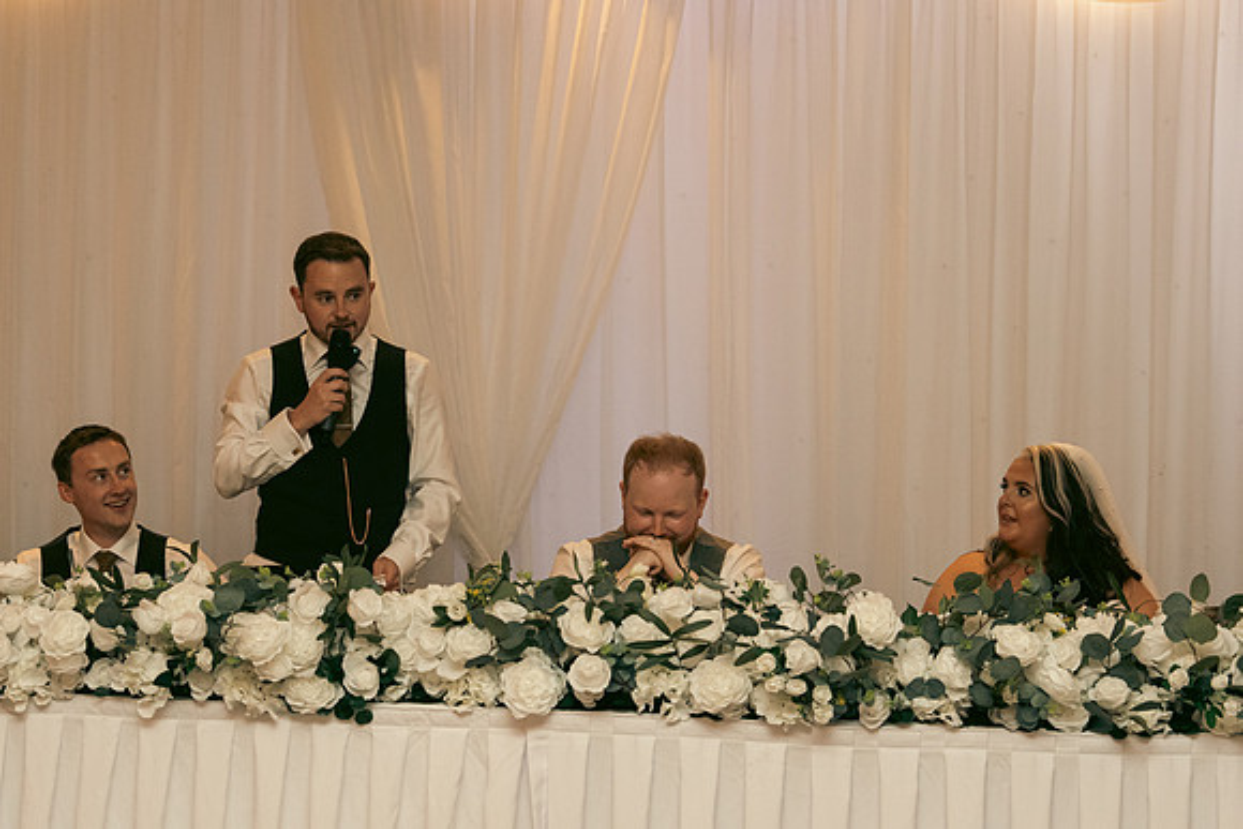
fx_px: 2279
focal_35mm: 66
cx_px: 622
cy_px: 414
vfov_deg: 20.6
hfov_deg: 30.5
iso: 2500
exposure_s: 1/160
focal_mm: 44
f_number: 3.5
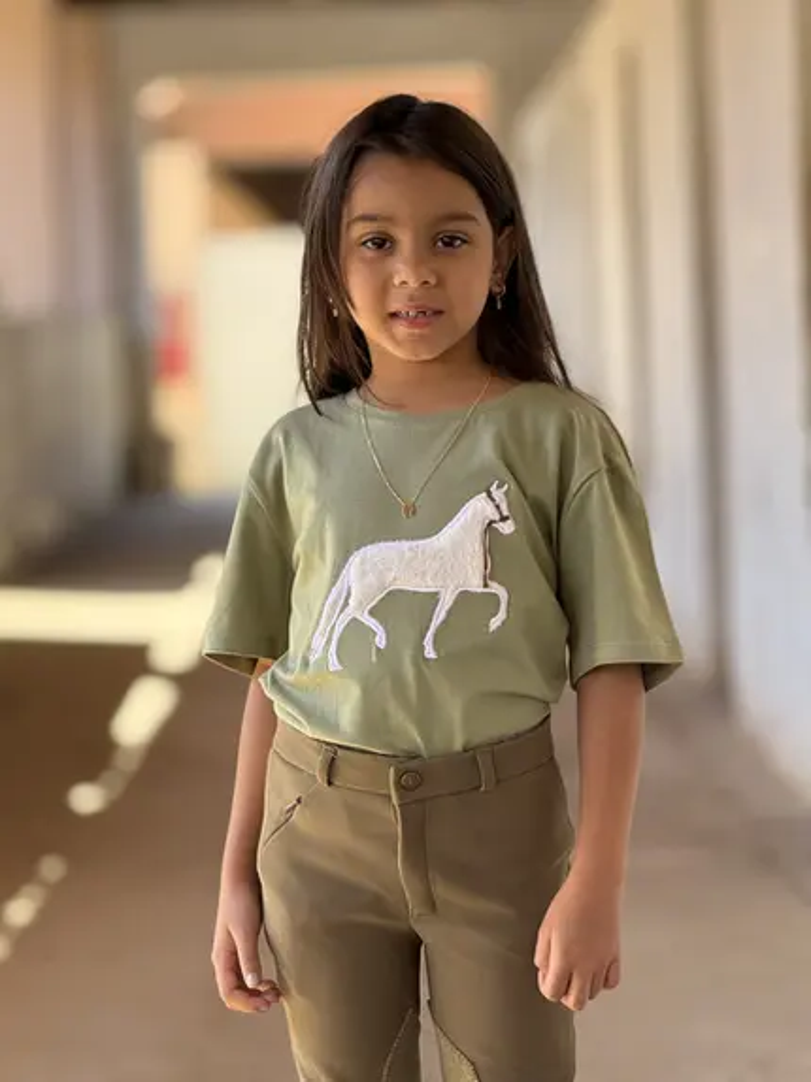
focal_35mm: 120
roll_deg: +2.3
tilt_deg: -3.7
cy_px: 541
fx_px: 3751
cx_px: 406
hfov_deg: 12.3
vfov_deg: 16.4
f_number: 2.8
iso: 80
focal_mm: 15.66
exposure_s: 1/99
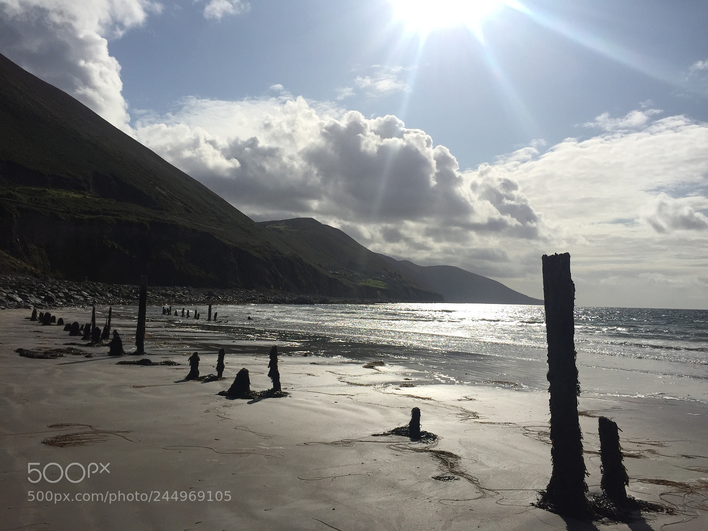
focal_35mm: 29
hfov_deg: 61.7
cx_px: 354
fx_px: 593
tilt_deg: +2.7
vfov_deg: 48.2
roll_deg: -1.3
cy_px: 266
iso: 32
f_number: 2.2
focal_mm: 4.15
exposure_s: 1/9901
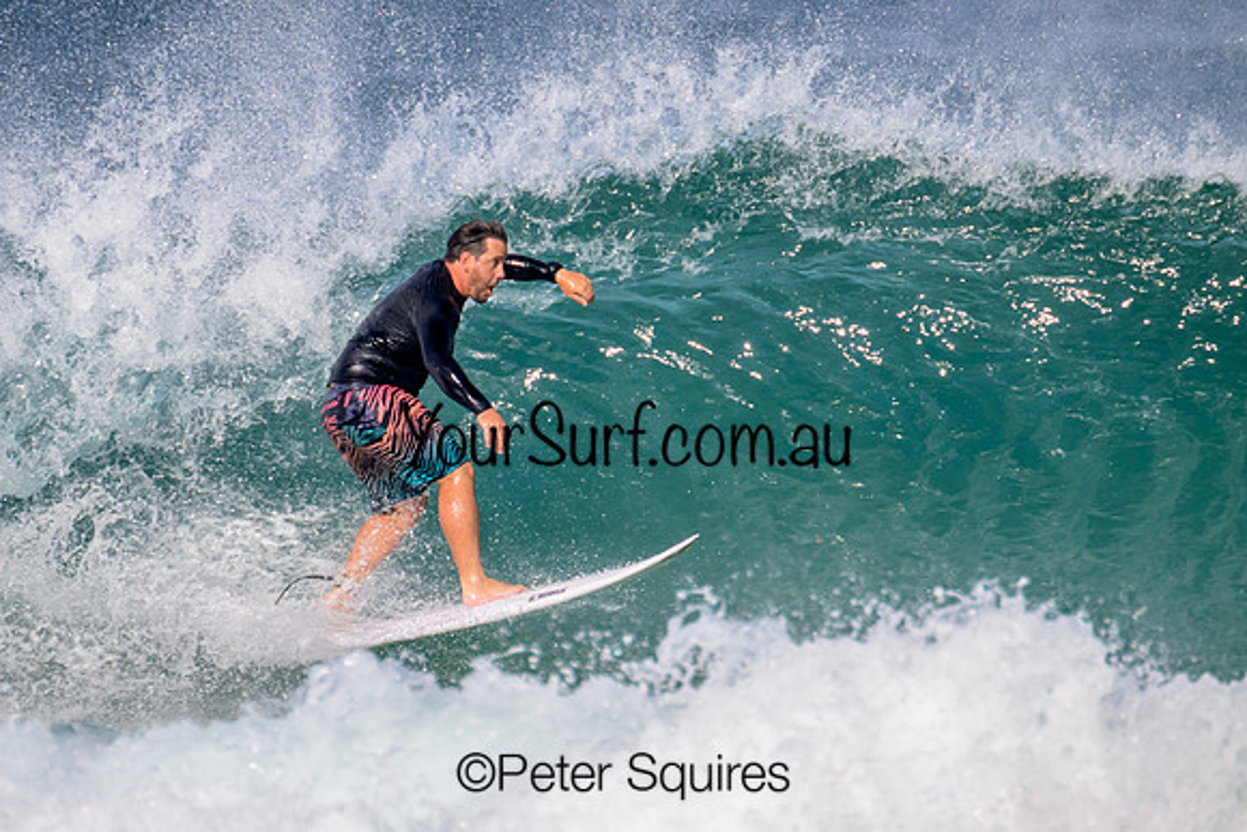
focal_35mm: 960
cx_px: 499
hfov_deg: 2.1
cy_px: 479
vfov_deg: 1.4
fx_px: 33270
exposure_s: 1/2000
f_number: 11
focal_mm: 800
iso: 720
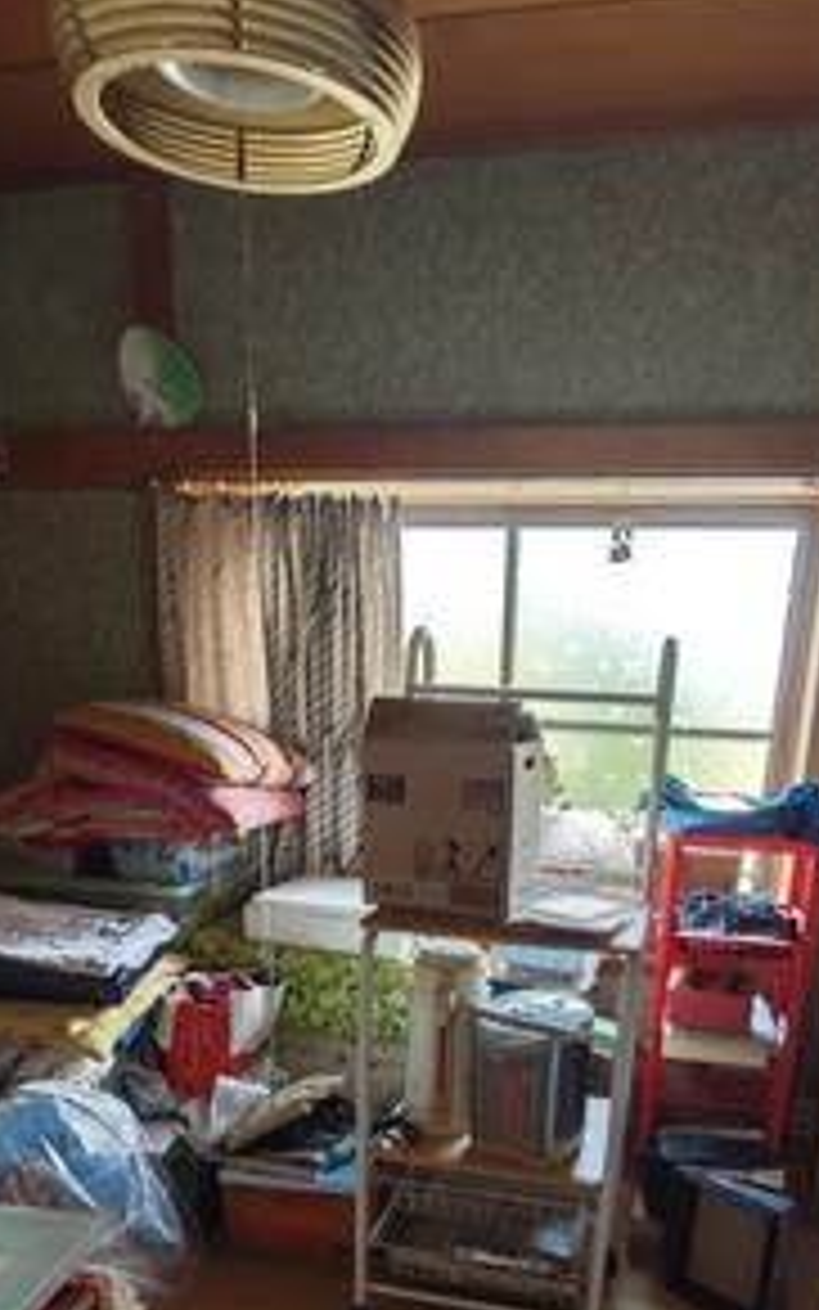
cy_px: 990
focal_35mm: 28
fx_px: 999
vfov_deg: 62.5
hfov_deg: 44.5
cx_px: 450
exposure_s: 1/25
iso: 500
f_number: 1.8
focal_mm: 2.03
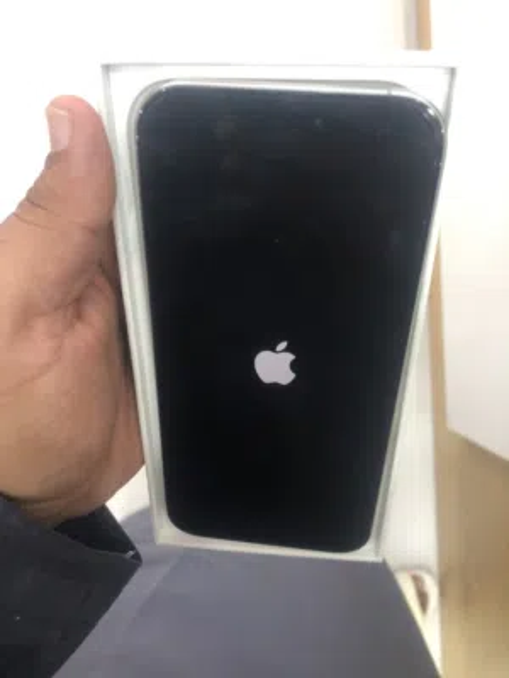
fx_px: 549
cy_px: 339
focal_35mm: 28
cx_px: 254
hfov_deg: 49.7
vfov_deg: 63.4
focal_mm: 4
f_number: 1.8
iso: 40
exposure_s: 1/33
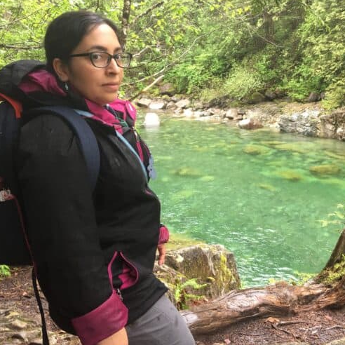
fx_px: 451
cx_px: 208
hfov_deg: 41.7
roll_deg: +2.1
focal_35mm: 40
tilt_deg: -14.3
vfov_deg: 41.9
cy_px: 177
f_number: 2.2
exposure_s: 1/15
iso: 25
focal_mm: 4.15
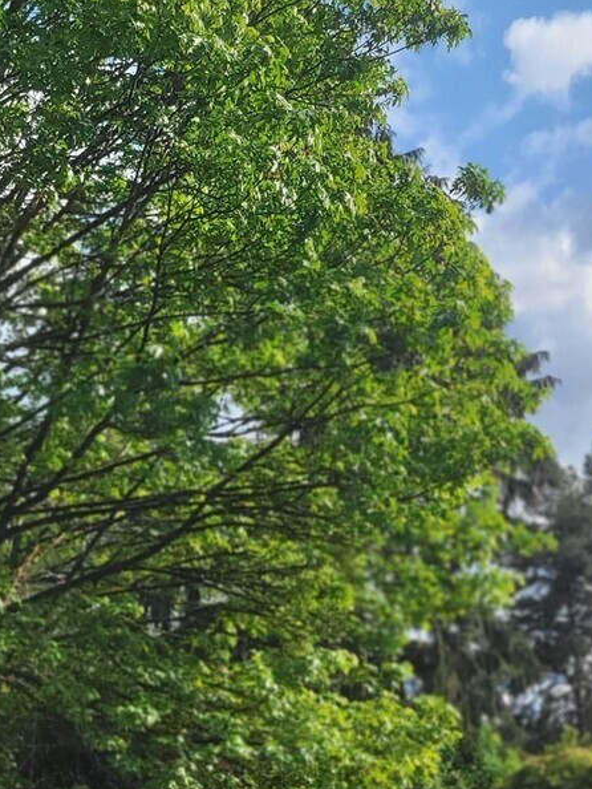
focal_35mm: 63
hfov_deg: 23.2
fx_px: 1436
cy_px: 910
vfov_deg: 27.5
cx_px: 372
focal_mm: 5.4
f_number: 1.8
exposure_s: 1/1849
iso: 40
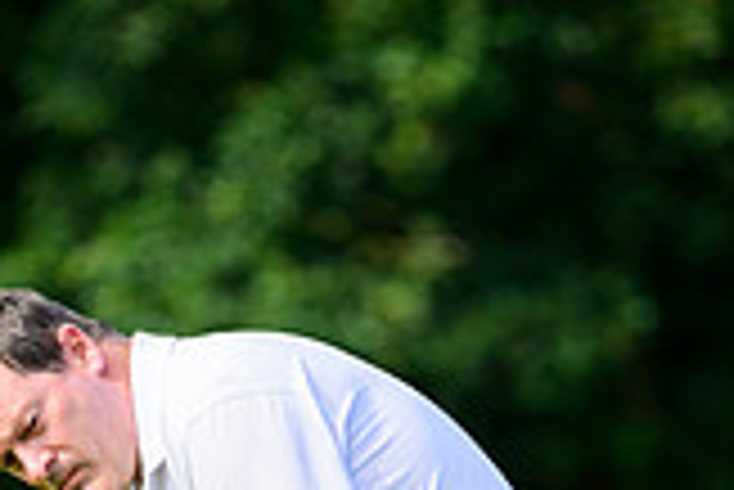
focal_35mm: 1101
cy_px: 908
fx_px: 22468
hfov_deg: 1.9
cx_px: 306
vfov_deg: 1.3
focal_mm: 400
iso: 800
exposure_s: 1/1600
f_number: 5.6
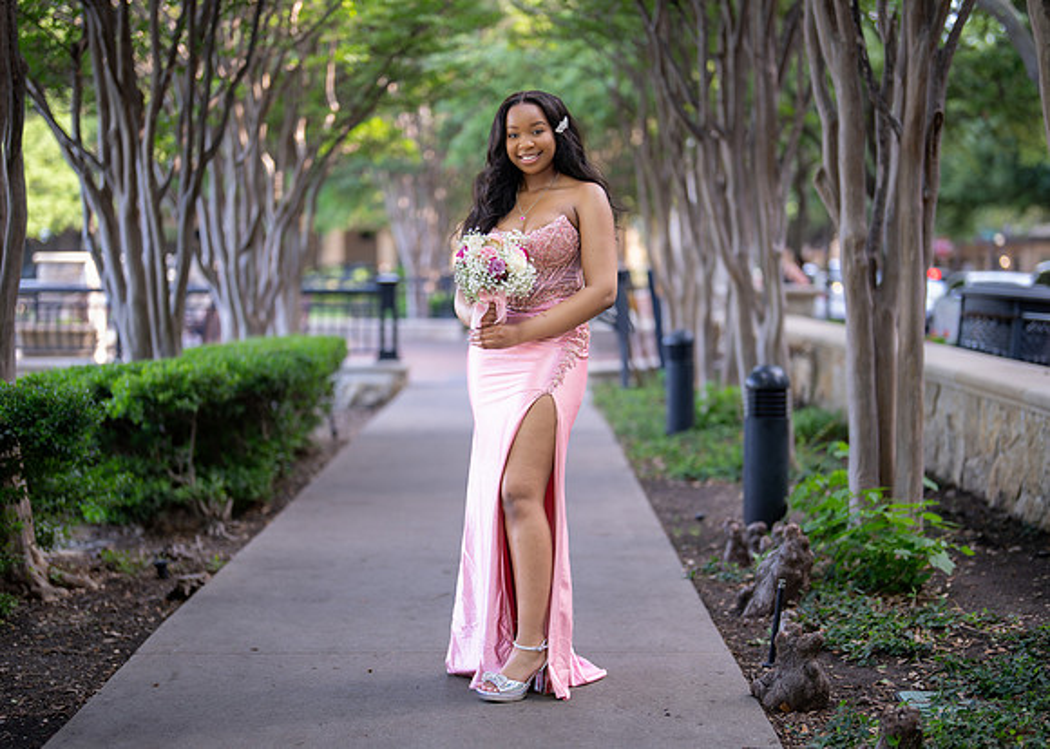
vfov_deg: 23.3
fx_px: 1818
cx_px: 542
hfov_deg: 32.2
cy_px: 417
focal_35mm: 61
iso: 250
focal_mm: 50
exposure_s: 1/640
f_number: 1.2
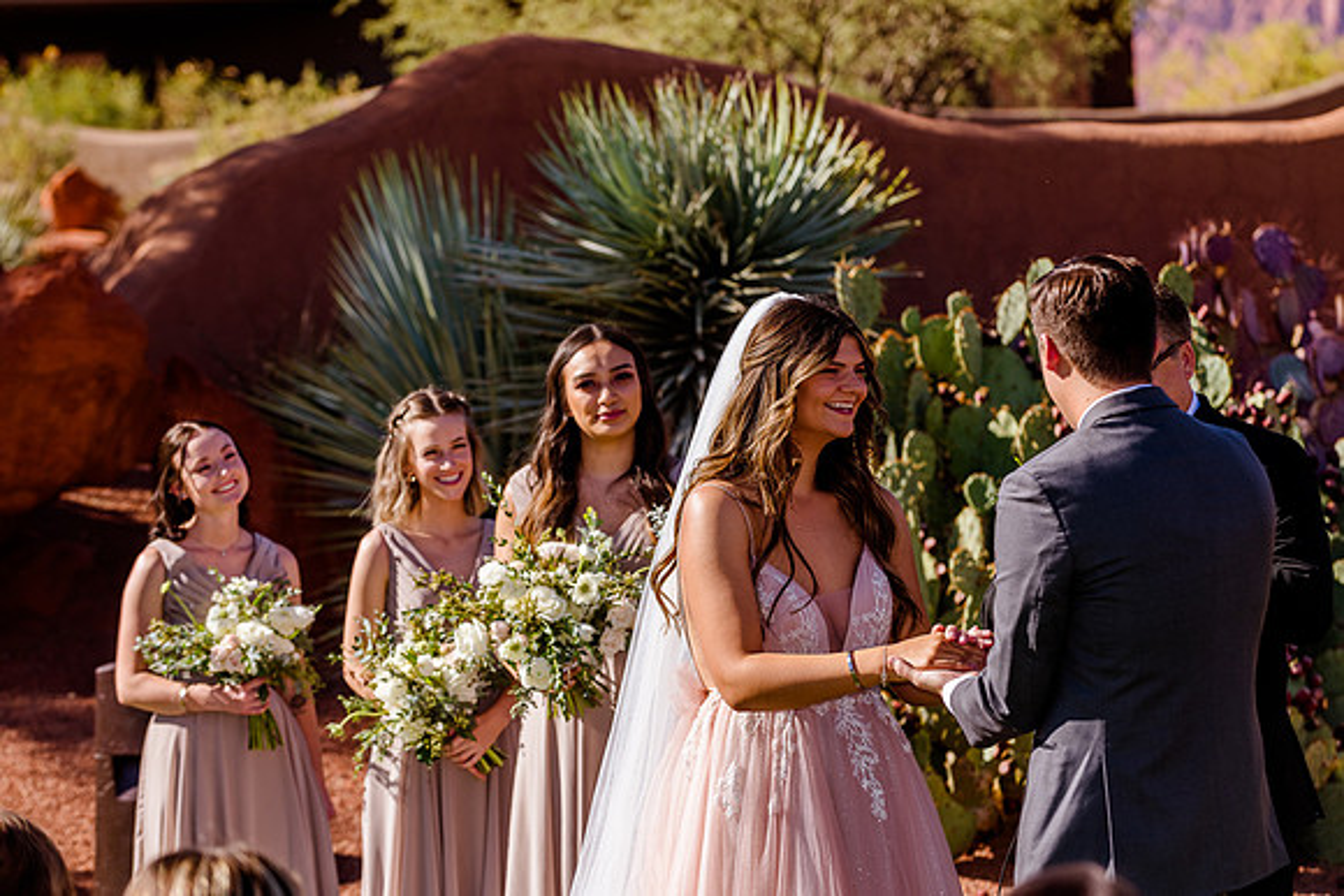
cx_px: 672
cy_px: 448
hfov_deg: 15.8
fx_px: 4854
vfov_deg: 10.6
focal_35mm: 130
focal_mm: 130
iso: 200
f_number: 5
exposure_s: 1/800
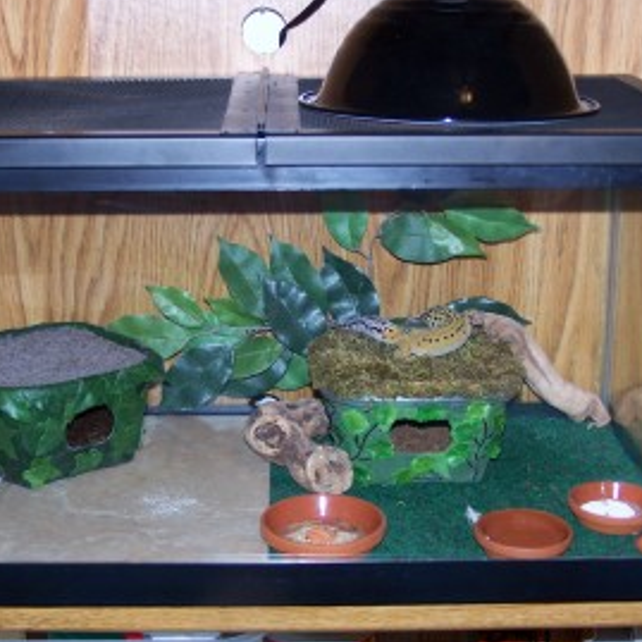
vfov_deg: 25.7
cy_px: 320
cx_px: 277
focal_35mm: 67
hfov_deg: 25.7
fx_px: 1406
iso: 80
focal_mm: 8.5
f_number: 3
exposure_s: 1/60
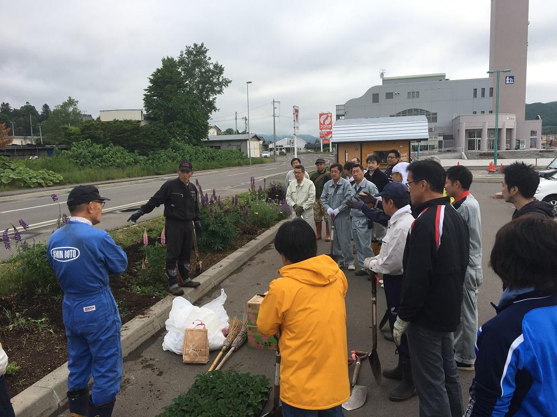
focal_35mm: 29
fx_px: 467
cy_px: 208
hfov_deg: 61.7
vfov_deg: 48.2
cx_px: 278
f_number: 2.2
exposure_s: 1/693
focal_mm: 4.2
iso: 25
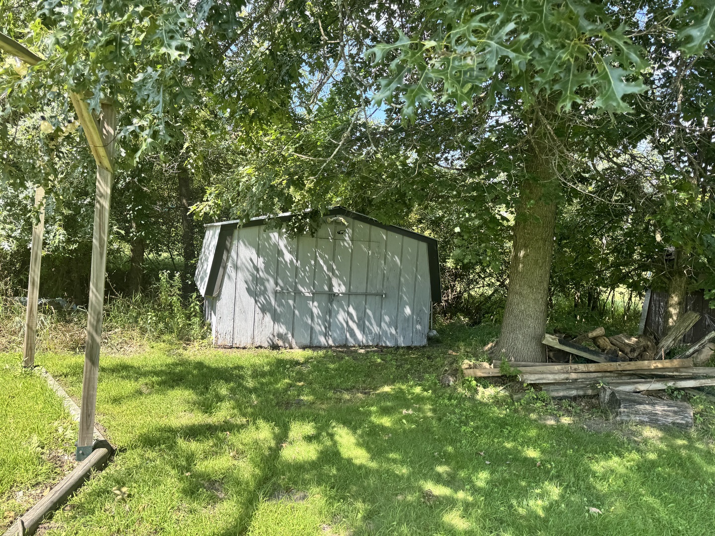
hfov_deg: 71.6
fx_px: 496
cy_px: 268
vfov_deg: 56.8
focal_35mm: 24
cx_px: 358
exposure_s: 1/544
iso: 80
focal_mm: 6.76
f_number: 1.78
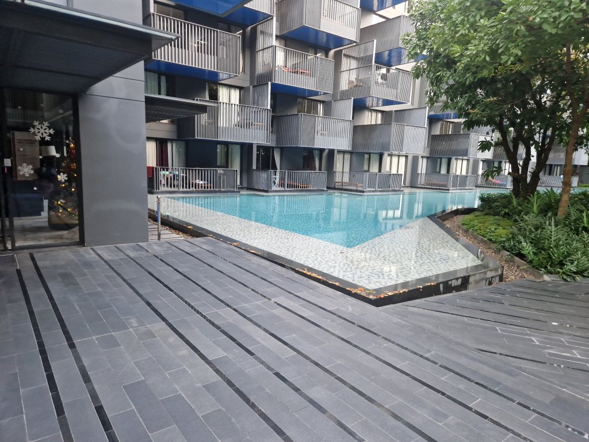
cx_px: 294
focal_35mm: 23
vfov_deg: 58.9
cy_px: 221
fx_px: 391
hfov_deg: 73.9
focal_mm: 5.4
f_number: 1.8
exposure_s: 1/100
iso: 50
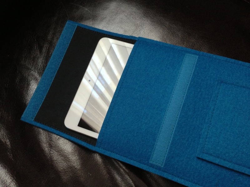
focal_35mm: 33
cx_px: 125
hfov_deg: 55.4
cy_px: 94
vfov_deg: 42.9
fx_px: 238
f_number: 2.4
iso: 400
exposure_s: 1/20
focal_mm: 4.13
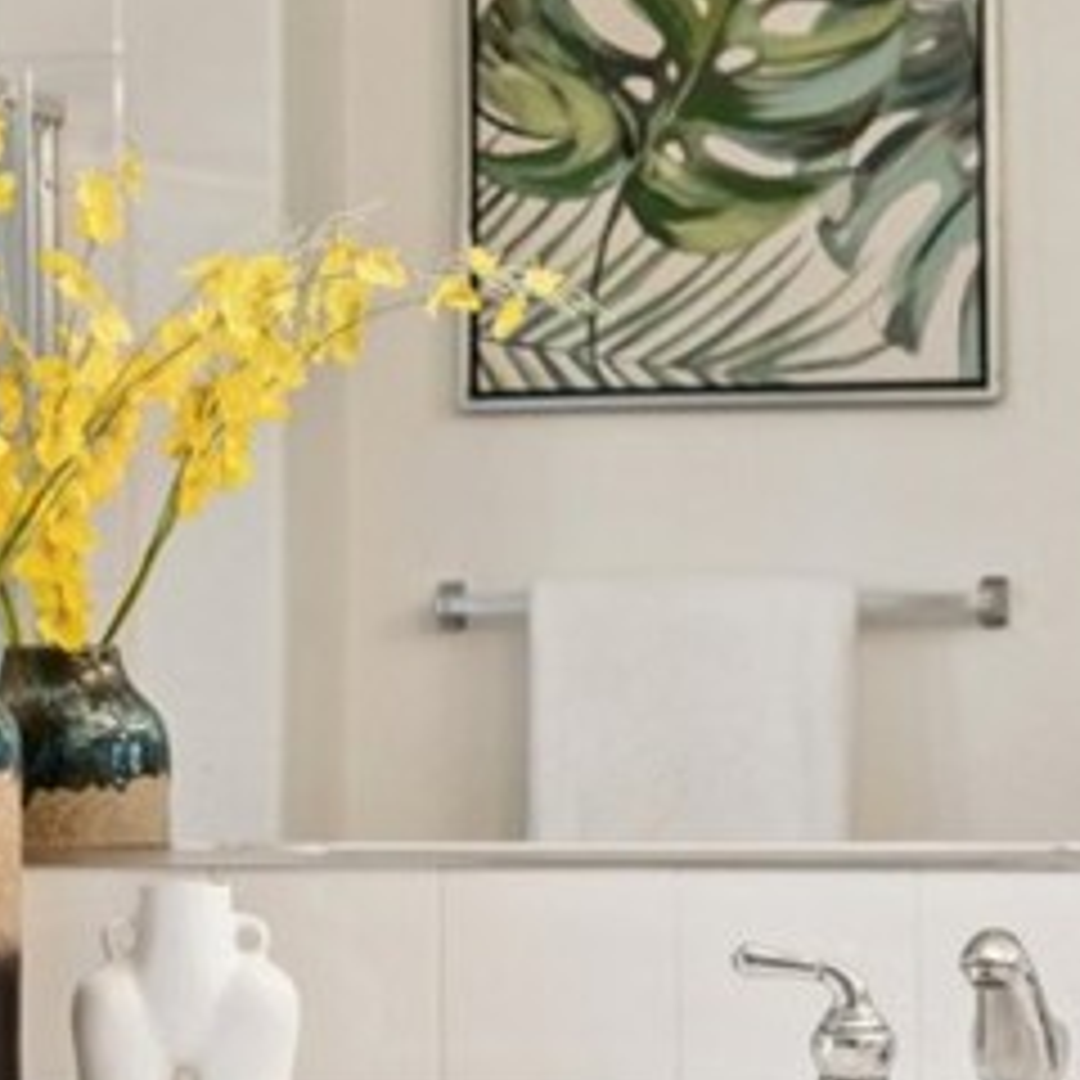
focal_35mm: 181
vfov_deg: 9.7
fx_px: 6389
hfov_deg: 9.4
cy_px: 765
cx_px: -608
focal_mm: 50
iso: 125
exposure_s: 1/125
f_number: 5
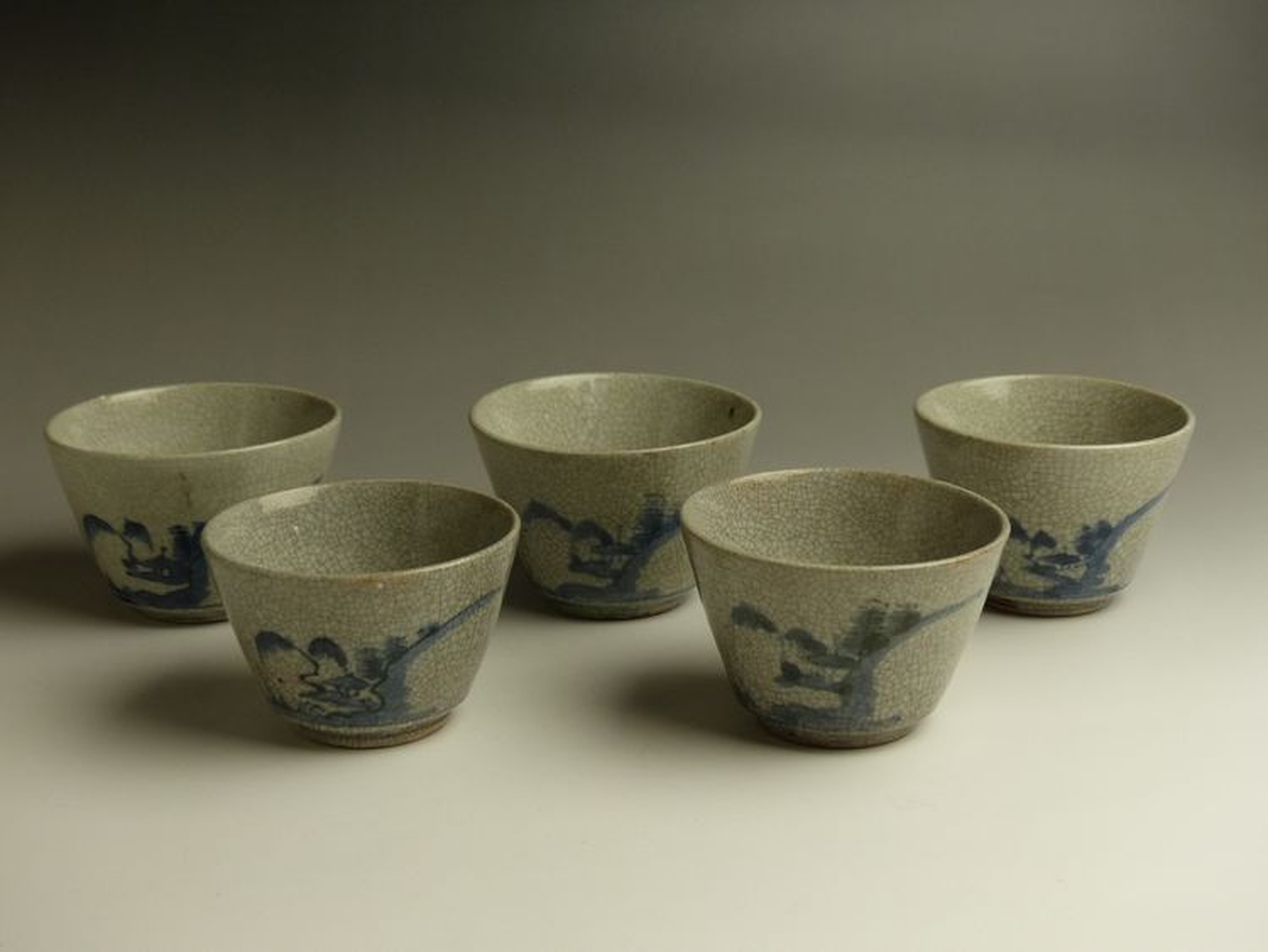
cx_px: 634
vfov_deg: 23.3
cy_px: 476
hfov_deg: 30.7
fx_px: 2308
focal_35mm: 63
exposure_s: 1/125
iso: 200
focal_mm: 11.4
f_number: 2.8
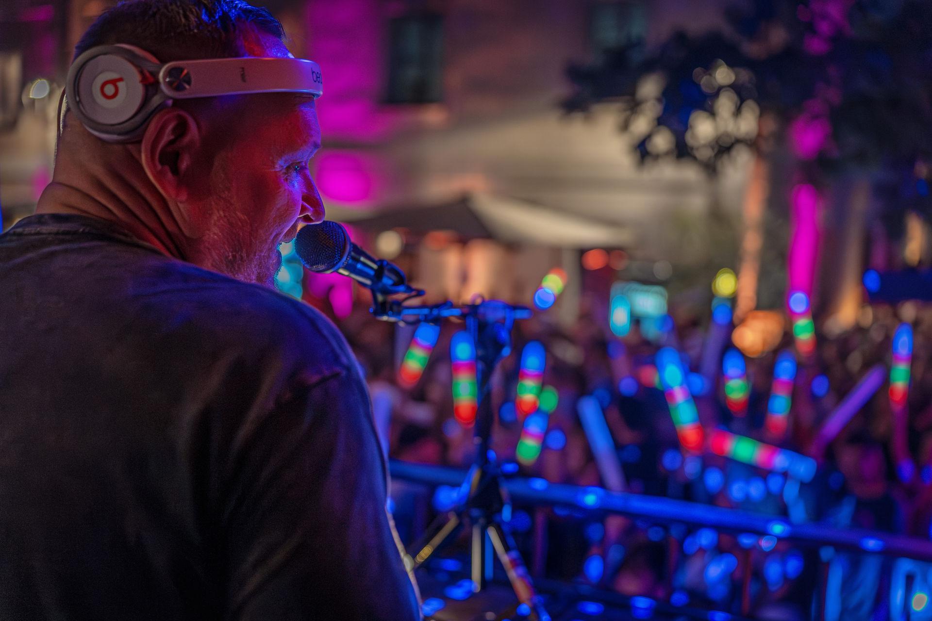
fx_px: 906
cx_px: 466
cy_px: 310
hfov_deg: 54.4
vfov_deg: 37.9
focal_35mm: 35
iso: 5000
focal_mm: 35
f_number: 2
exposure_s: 1/160
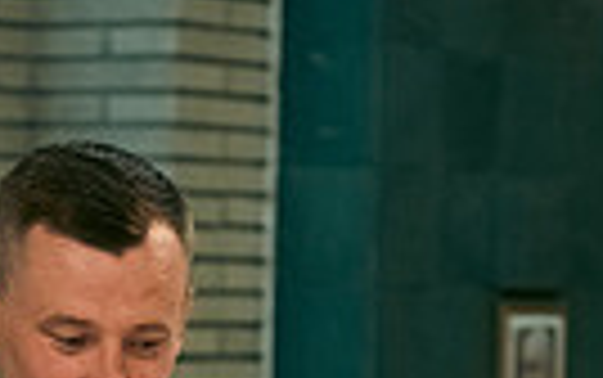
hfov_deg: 8.2
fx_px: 4194
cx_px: 94
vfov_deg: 5.1
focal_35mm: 255
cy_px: 637
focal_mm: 58
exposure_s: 1/160
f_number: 3.5
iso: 1000
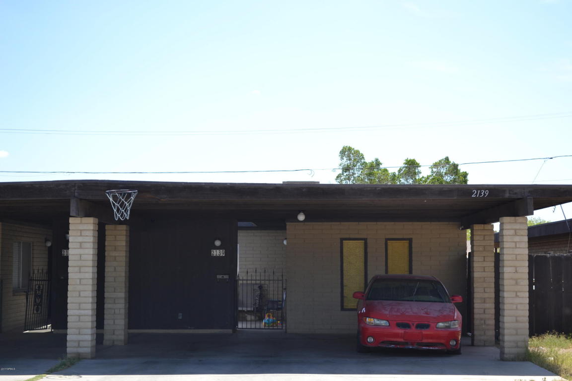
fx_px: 953
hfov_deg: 33.4
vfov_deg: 22.6
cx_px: 286
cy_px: 190
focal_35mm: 60
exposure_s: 1/250
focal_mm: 40
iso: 100
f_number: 5.3
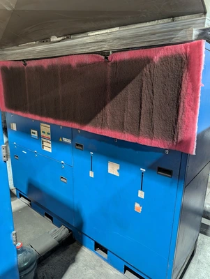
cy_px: 140
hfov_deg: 56.9
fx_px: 194
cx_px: 105
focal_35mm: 24
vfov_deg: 71.5
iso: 52
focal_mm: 6.9
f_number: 1.68
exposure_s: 1/20
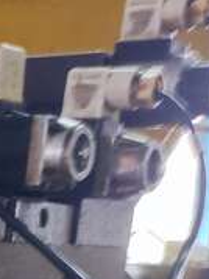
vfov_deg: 14.2
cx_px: -260
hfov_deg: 10.4
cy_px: 474
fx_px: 1016
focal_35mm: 126
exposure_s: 1/33
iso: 327
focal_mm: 4.7
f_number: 1.79
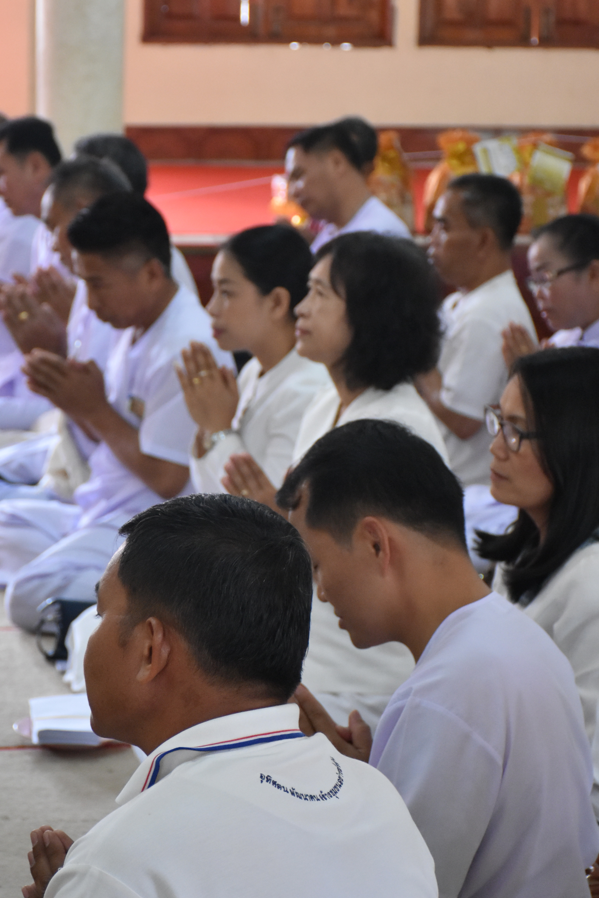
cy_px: 429
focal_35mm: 121
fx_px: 3020
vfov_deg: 16.9
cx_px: 243
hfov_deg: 11.3
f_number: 5
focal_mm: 62
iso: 2000
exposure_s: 1/60
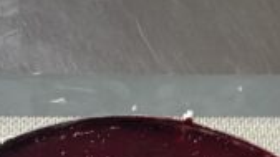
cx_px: 118
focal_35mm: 112
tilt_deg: -61.5
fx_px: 831
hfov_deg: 19.1
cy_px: 317
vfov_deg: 10.0
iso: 320
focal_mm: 4.25
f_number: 1.8
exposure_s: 1/60
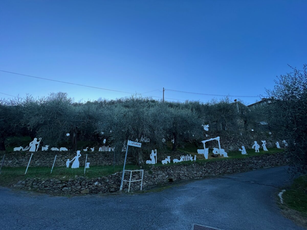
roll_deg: -0.6
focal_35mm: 13
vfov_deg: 89.9
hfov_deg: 106.2
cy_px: 115
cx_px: 154
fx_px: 115
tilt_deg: +19.0
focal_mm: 1.57
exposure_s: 1/536
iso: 32
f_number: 1.8
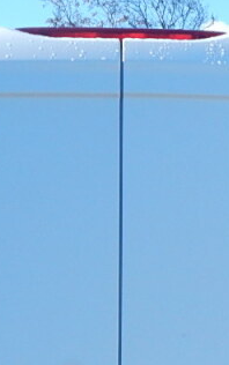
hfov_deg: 9.9
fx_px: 1326
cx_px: 75
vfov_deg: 14.9
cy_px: 496
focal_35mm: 133
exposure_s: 1/1250
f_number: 3.2
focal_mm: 5.6
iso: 125
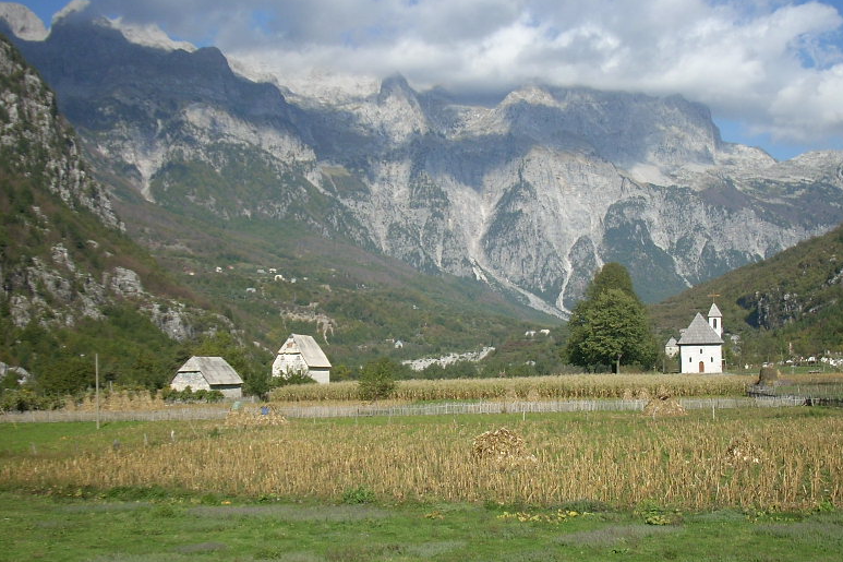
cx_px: 515
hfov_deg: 38.7
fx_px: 1194
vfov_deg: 26.5
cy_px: 284
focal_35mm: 51
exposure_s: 1/273
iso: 64
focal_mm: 6.2
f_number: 5.6
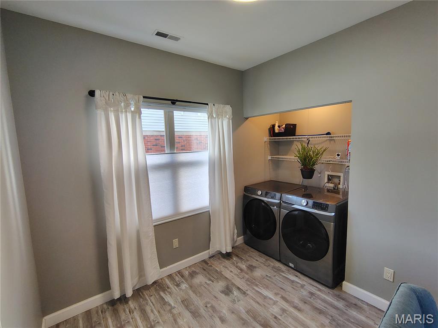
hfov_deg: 94.5
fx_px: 202
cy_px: 164
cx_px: 219
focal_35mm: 16
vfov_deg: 78.1
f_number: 2.2
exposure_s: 1/60
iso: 374
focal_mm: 2.13
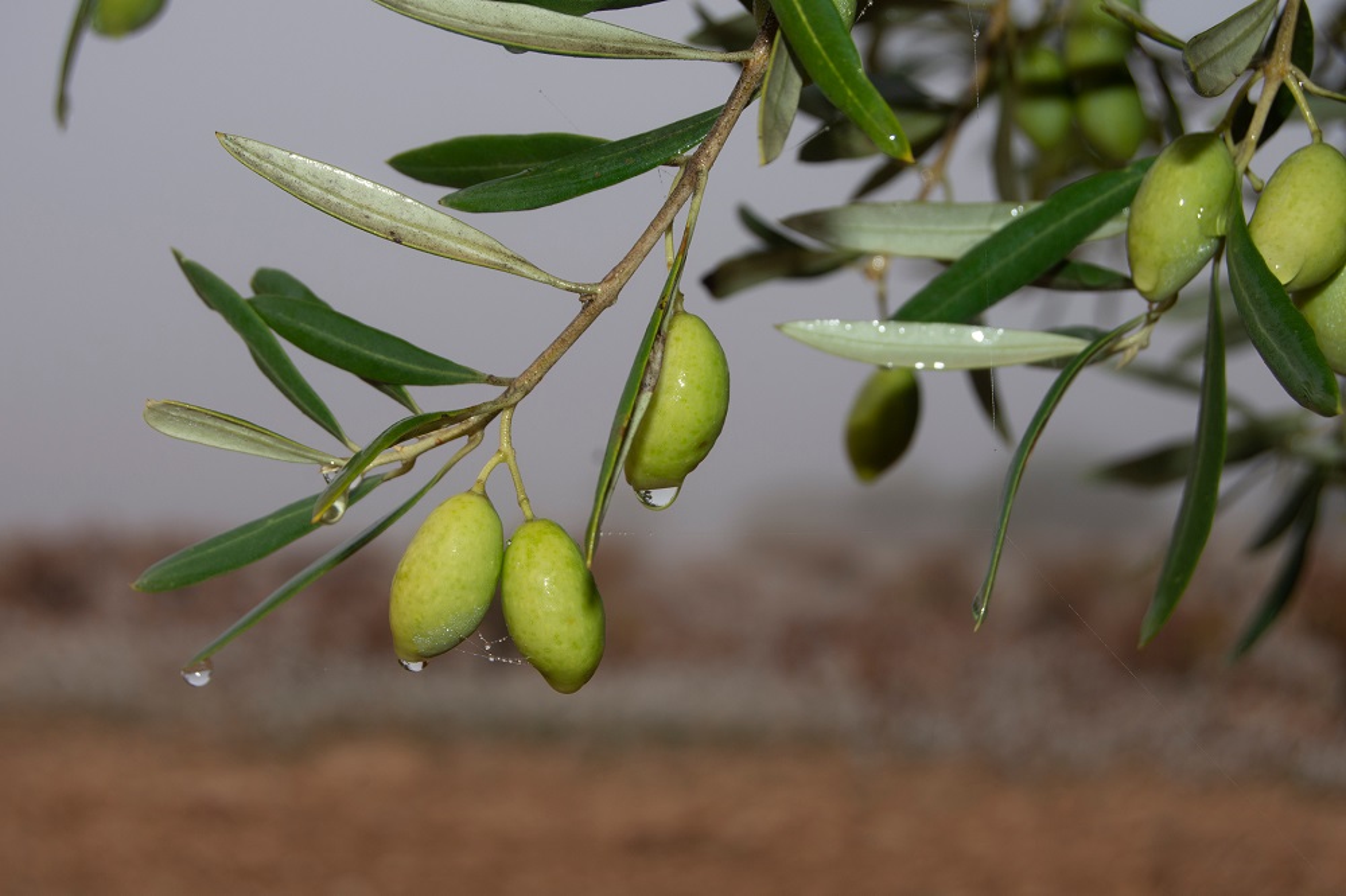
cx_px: 673
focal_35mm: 75
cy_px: 448
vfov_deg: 18.2
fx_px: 2803
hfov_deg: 27.0
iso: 125
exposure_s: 1/250
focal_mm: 50
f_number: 5.6
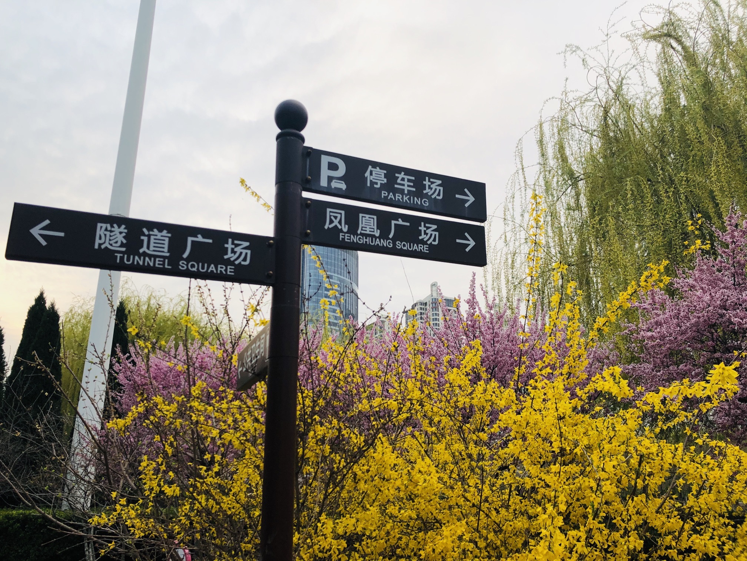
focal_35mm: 28
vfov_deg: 49.7
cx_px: 374
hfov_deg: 63.4
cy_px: 280
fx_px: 604
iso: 25
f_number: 1.8
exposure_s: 1/120
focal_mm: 4
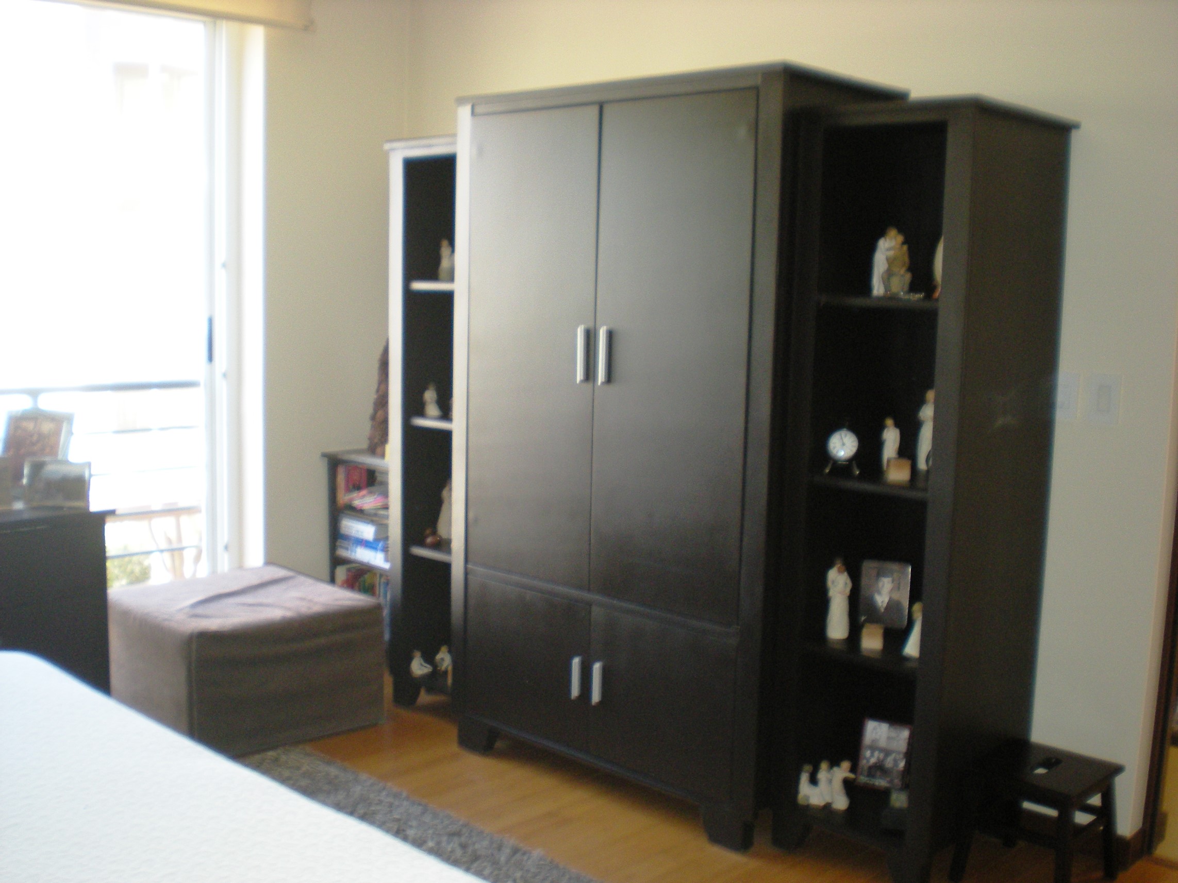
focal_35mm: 38
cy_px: 442
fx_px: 1293
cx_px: 589
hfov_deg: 49.0
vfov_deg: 37.7
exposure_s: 1/30
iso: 194
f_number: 3.1
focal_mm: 6.3
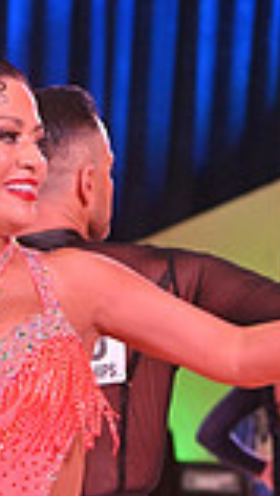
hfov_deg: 4.5
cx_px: -83
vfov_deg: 7.8
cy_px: 801
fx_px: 3560
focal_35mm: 270
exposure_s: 1/400
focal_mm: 70
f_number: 5
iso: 2000
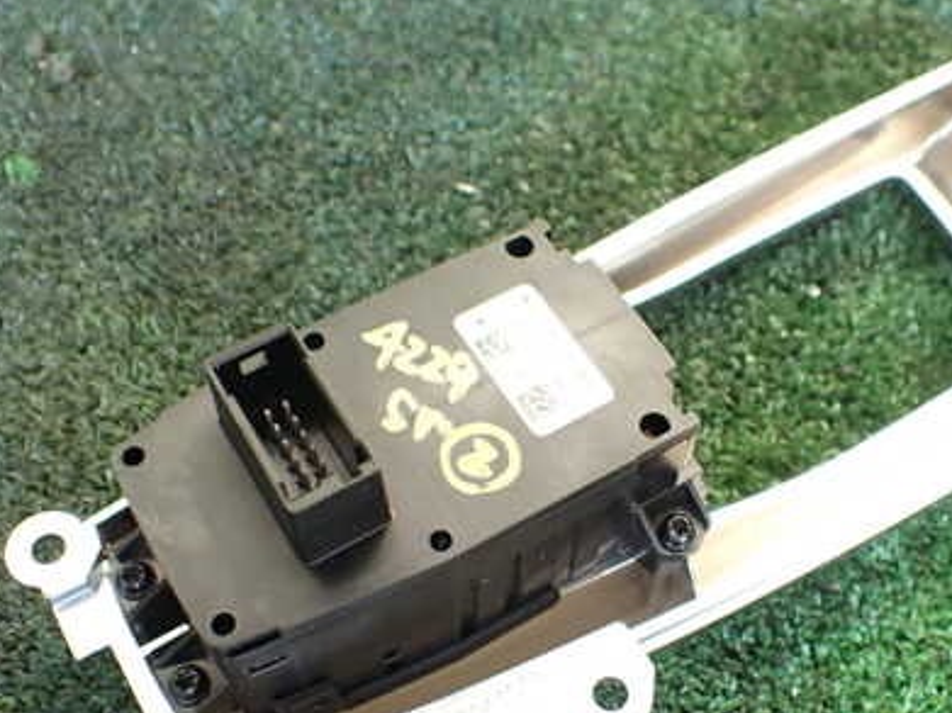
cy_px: 445
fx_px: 1265
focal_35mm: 46
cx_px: 597
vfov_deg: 31.4
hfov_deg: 41.0
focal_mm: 5.4
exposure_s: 1/125
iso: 250
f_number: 2.3
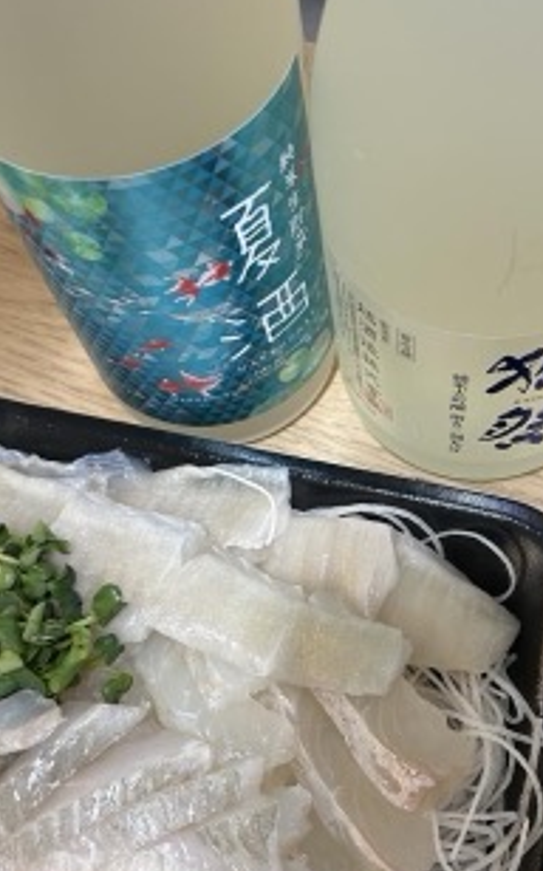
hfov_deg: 29.7
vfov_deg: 46.1
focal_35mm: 43
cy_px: 506
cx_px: 325
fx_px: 1020
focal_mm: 5.7
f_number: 1.5
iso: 125
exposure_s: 1/60
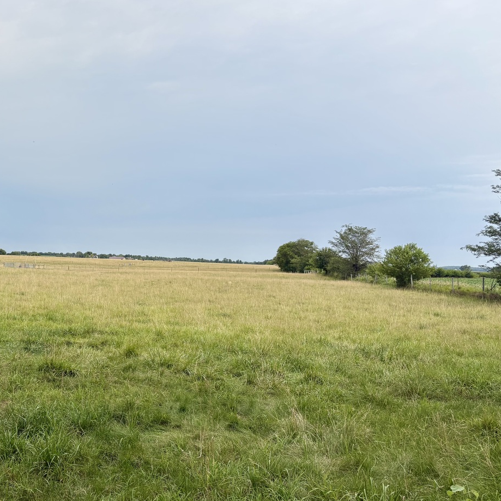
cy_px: 242
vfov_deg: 46.0
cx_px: 133
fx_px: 589
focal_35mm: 36
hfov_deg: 44.7
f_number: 1.6
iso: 50
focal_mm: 5.96
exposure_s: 1/4329
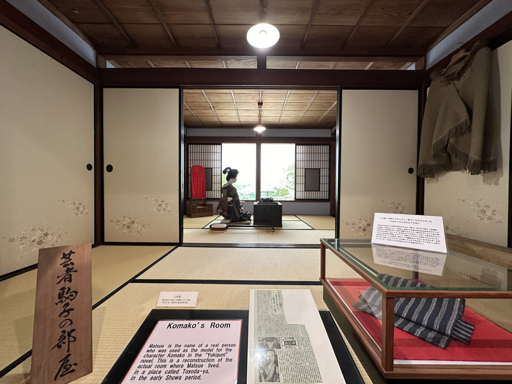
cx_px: 256
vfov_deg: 85.7
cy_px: 192
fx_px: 207
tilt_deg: -1.1
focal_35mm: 14
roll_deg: -1.1
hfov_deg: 102.1
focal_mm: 2.22
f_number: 2.2
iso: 200
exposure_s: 1/50
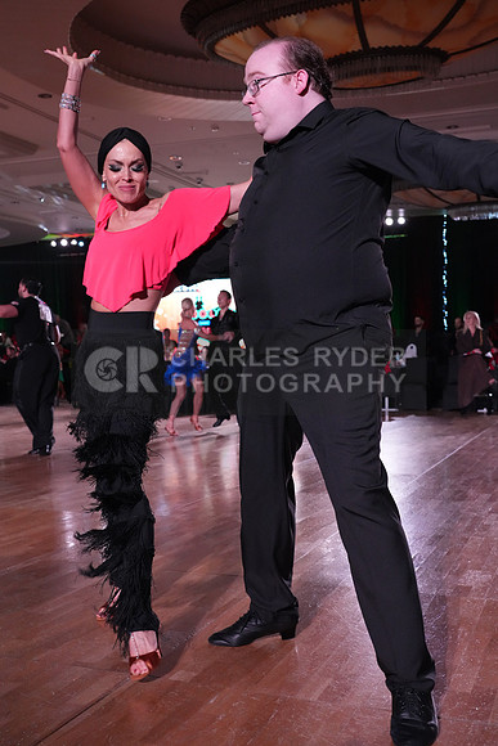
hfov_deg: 34.2
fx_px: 809
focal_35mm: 39
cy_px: 373
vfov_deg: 49.5
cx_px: 249
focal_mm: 39
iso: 5000
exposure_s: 1/320
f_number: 5.6
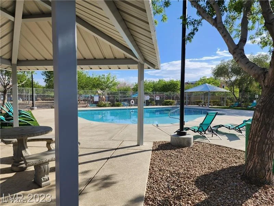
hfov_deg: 73.9
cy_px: 103
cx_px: 137
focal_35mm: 23
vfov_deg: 58.9
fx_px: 182
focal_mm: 6.4
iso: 12
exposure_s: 1/963
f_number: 1.8
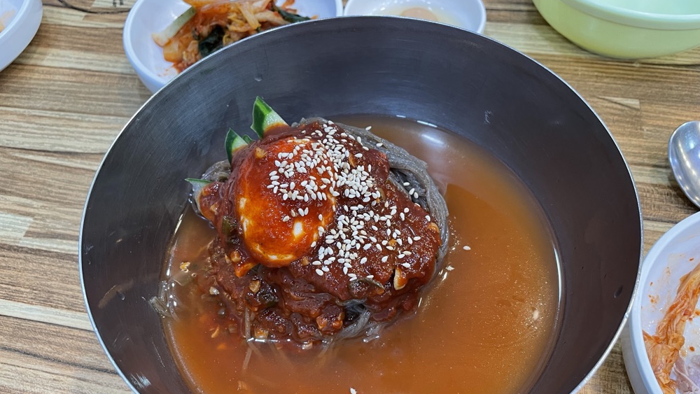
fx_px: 538
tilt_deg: -57.2
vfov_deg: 39.9
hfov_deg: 66.0
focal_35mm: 29
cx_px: 344
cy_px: 245
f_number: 1.6
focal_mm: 4.2
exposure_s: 1/60
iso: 160
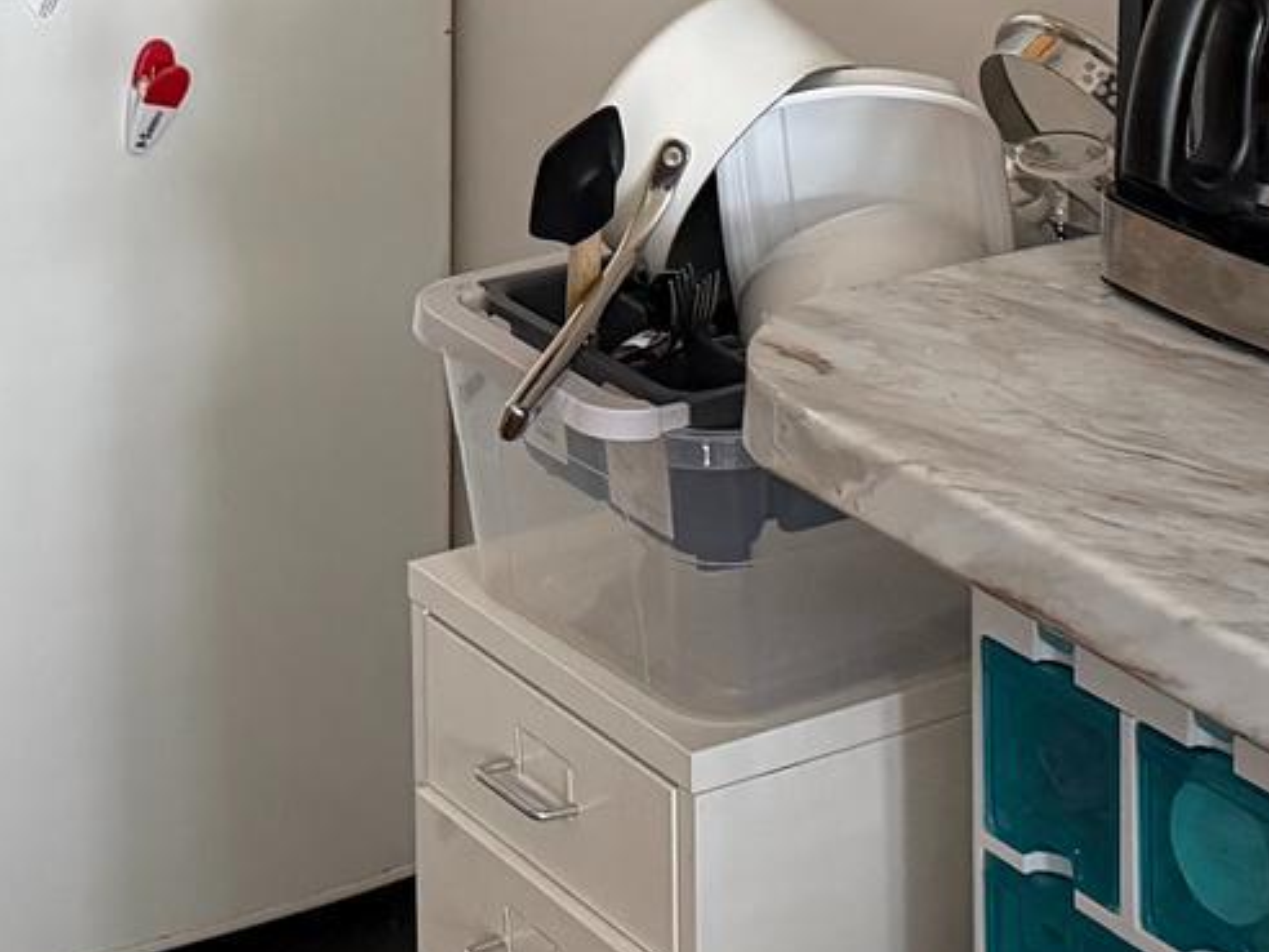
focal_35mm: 100
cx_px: 361
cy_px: -335
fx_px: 3666
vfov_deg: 14.1
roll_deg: +0.3
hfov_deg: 19.5
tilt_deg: -9.3
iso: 500
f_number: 1.78
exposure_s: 1/60
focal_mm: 6.76
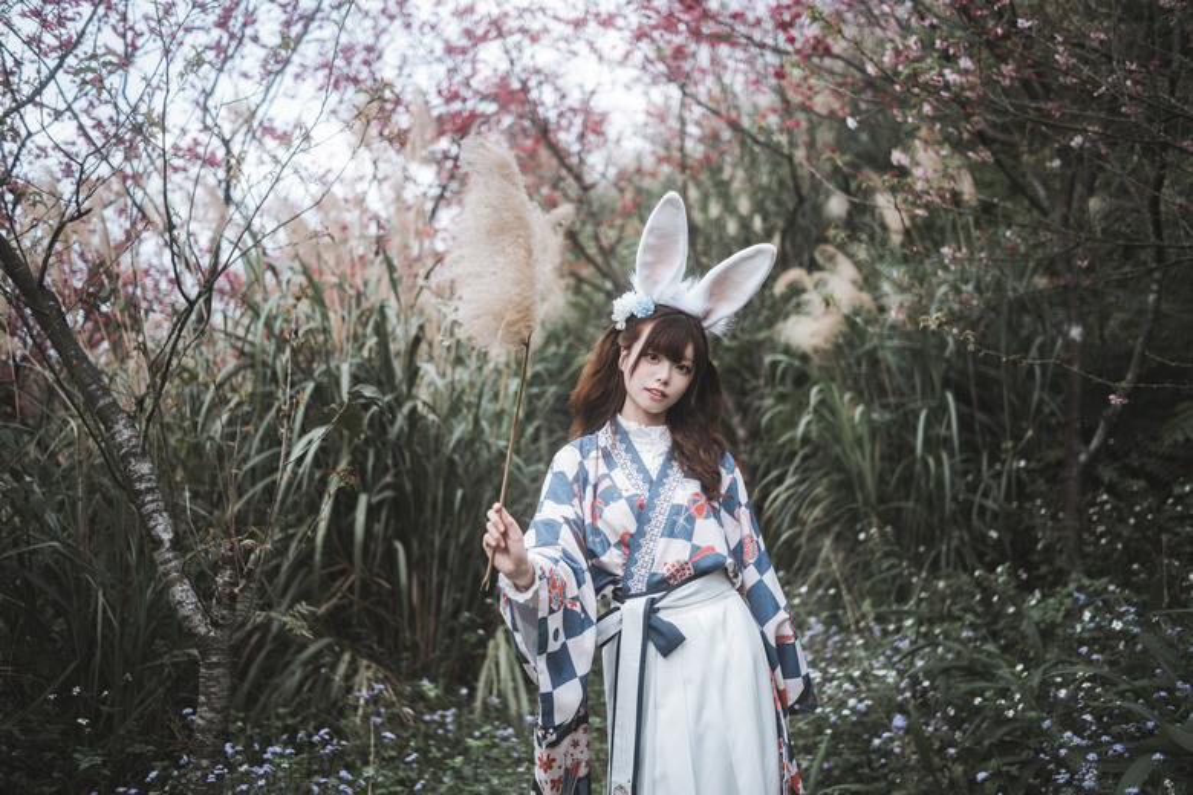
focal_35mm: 40
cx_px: 596
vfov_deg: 33.4
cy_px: 398
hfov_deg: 48.5
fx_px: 1325
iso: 200
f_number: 2
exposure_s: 1/3200
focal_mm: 40
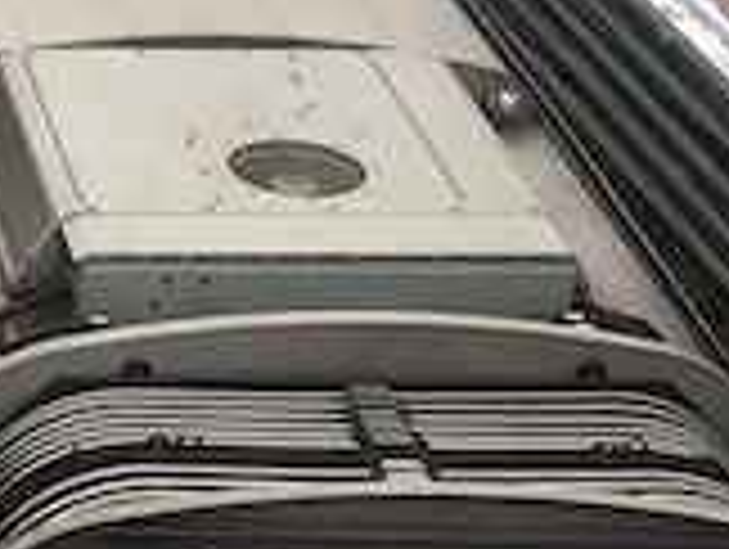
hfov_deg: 13.4
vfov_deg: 10.7
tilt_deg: -22.5
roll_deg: +0.2
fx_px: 2911
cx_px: -396
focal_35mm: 138
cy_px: 86
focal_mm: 3.99
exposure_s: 1/689
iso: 20
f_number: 1.8
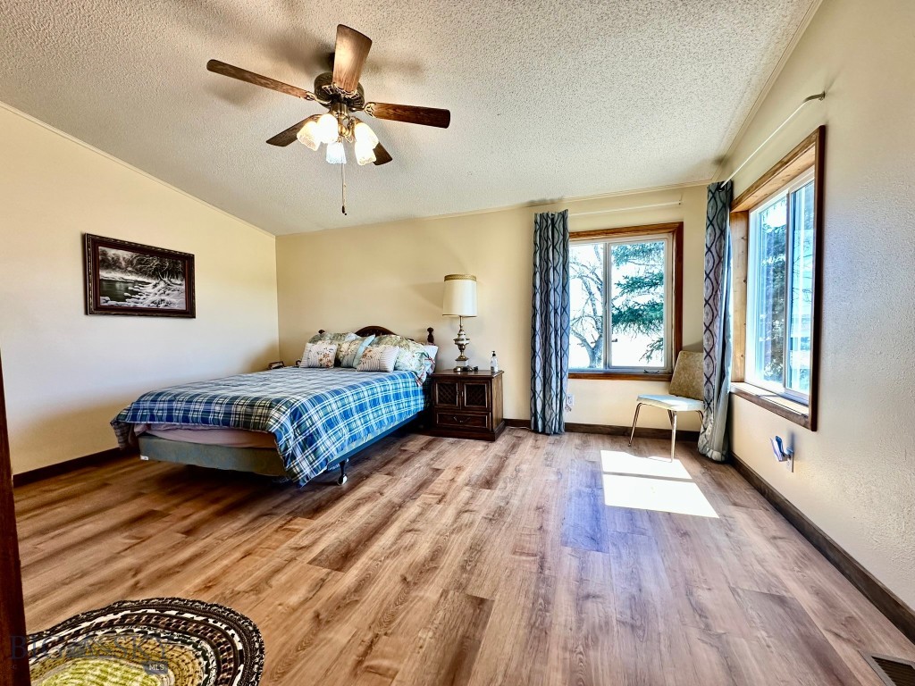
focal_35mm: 14
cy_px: 343
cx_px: 458
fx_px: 370
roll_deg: +1.2
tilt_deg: -2.8
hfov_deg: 102.1
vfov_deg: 85.7
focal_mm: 2.22
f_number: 2.2
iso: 200
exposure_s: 1/120
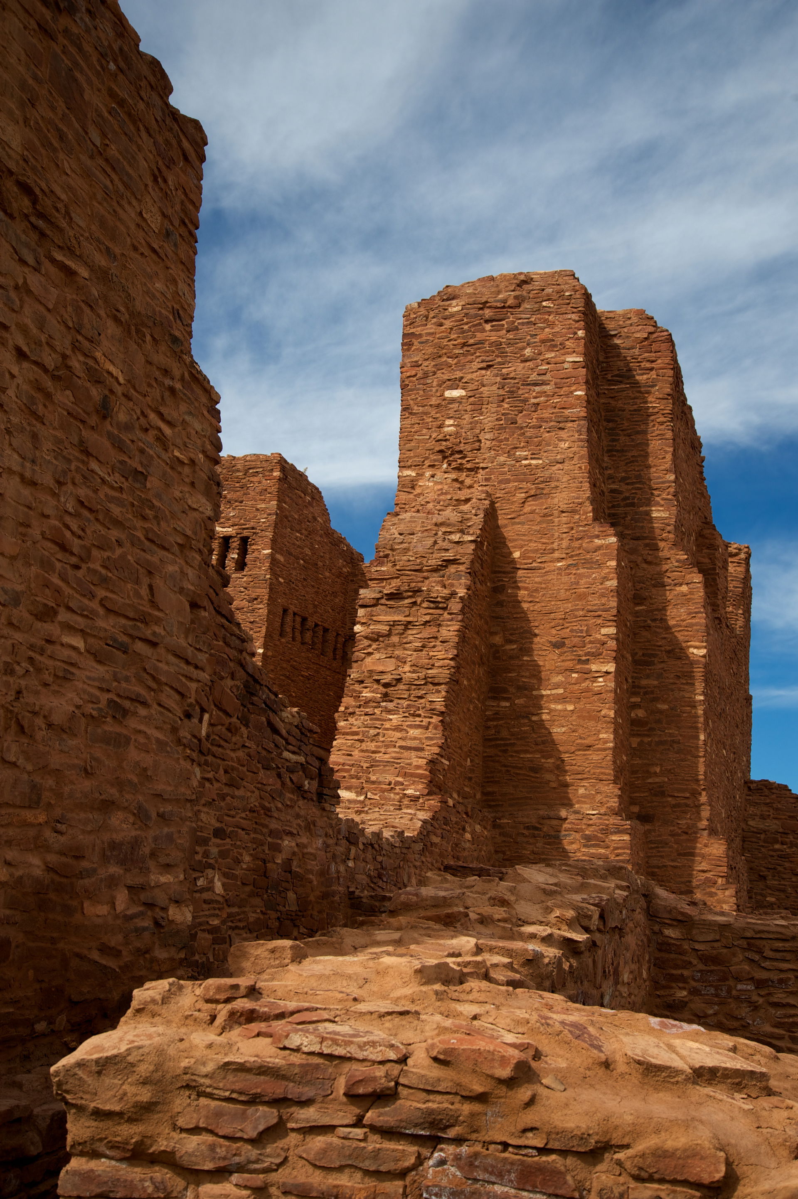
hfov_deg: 31.9
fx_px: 1398
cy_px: 600
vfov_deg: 46.4
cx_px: 399
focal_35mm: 42
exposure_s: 1/640
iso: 200
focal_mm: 42
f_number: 9
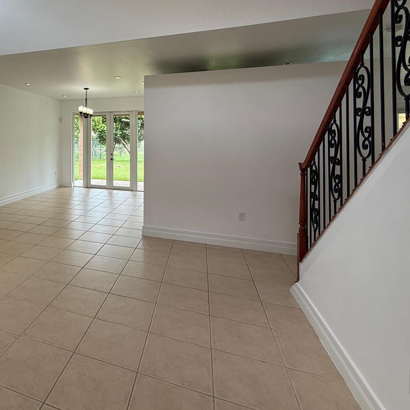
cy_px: 137
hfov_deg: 60.7
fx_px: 308
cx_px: 71
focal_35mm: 23
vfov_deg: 65.5
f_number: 2.2
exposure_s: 1/120
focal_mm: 2.22
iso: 50
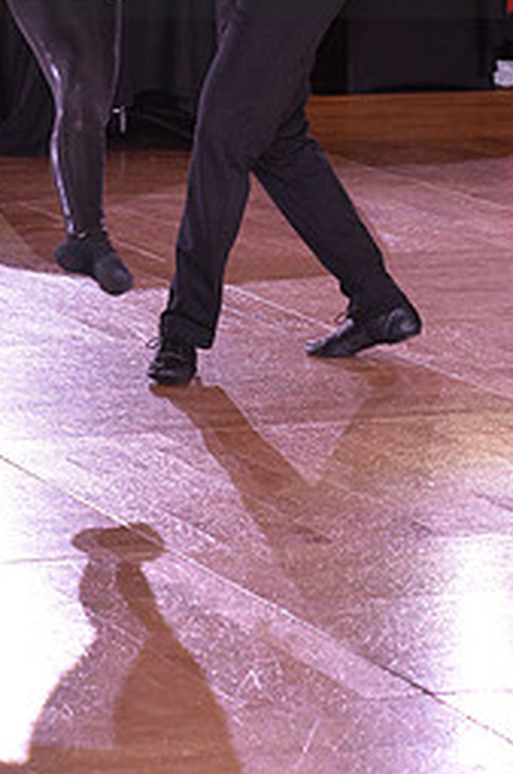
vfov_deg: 8.2
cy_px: -82
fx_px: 5365
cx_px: 223
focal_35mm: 250
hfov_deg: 5.5
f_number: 7.1
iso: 2000
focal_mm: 110
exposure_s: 1/250
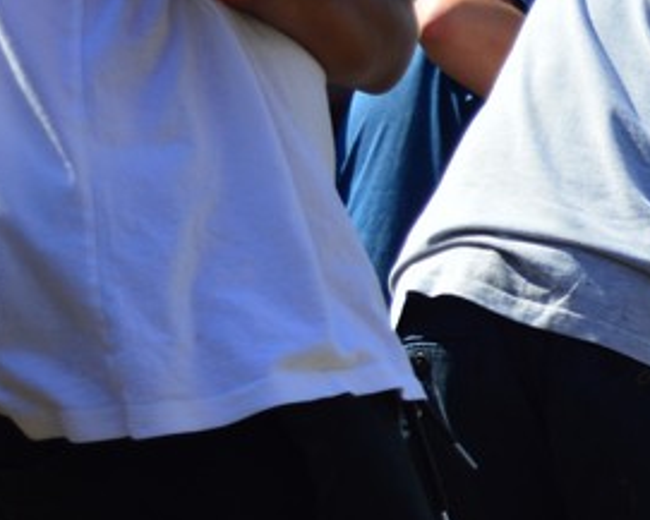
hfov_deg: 10.8
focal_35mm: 170
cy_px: 353
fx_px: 3272
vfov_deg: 9.1
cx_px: 1060
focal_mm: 32
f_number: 4.5
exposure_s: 1/640
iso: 100
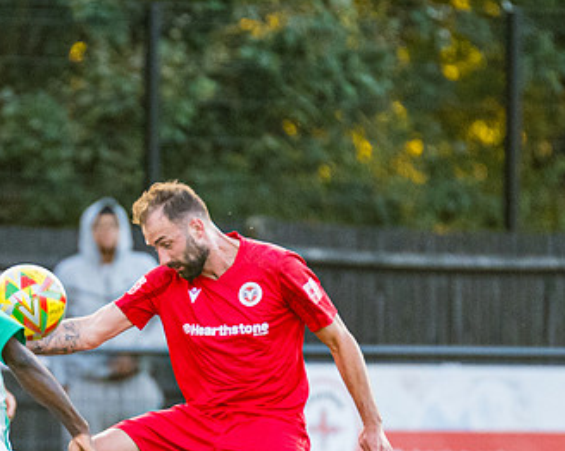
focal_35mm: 1195
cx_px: 97
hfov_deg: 1.6
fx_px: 19971
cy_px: 302
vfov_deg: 1.3
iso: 1250
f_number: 2.8
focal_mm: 300
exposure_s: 1/800
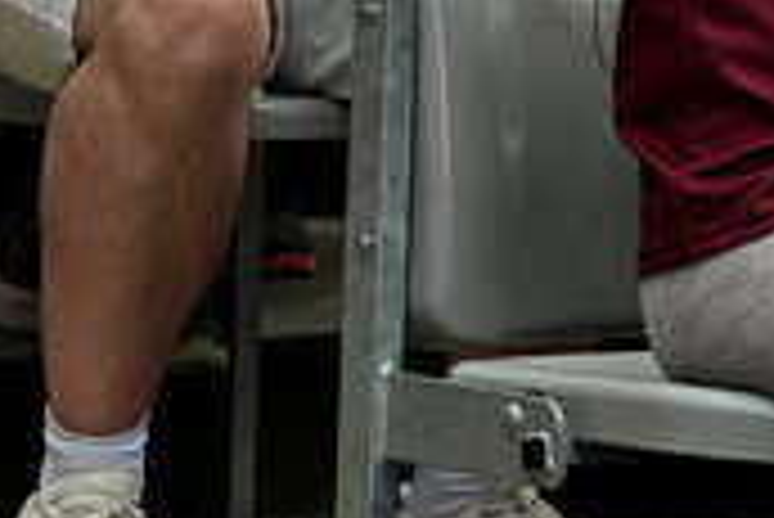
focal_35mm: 274
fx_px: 5896
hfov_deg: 7.4
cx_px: 1107
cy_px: -628
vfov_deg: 4.9
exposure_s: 1/1000
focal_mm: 46
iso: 250
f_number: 4
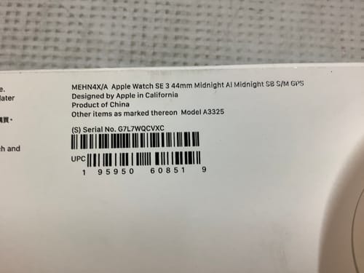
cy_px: 136
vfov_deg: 45.4
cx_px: 182
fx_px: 326
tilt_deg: -81.5
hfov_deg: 58.4
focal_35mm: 31
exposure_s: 1/50
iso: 125
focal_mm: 3.3
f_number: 2.4
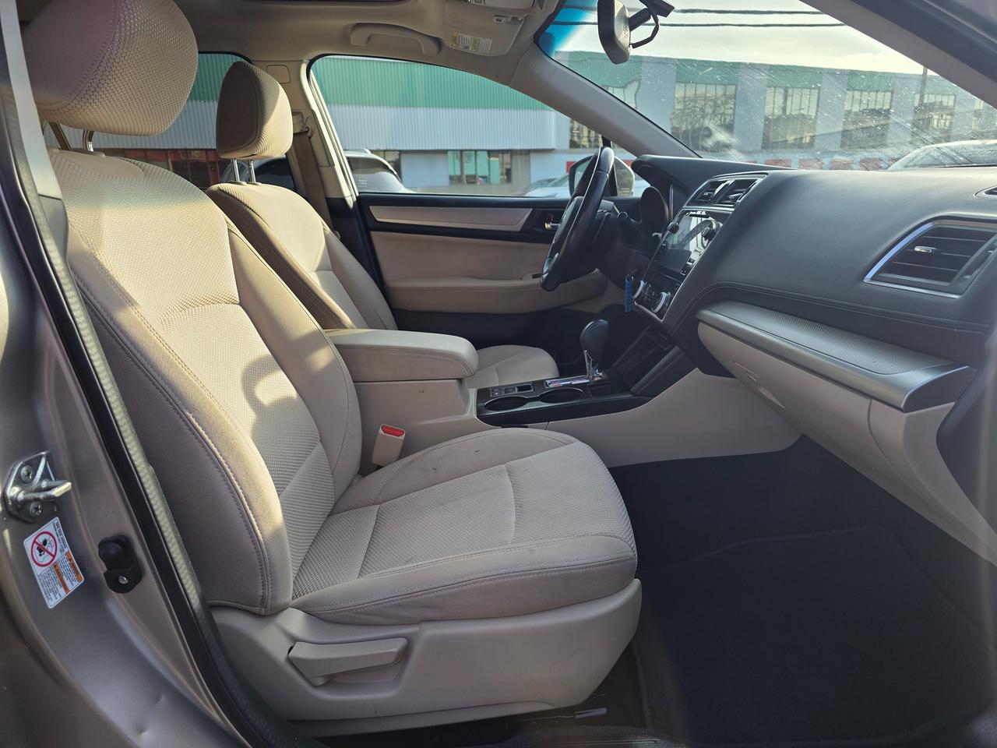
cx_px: 498
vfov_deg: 58.9
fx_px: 662
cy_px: 374
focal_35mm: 23
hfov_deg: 73.9
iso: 80
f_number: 1.7
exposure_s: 1/1354
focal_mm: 6.3
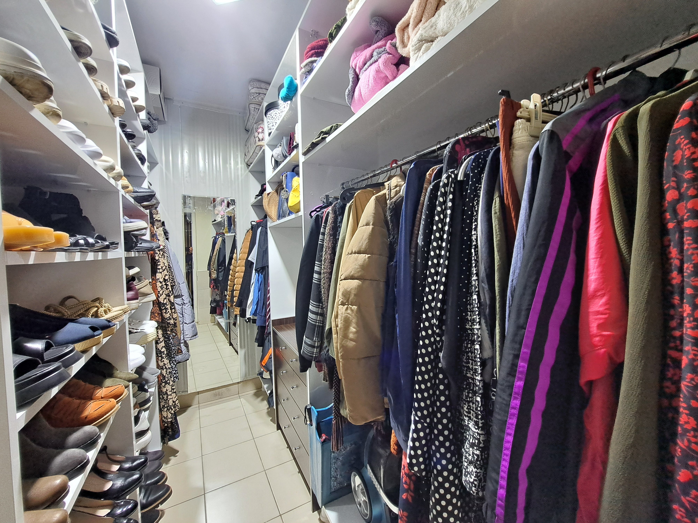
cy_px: 262
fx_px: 262
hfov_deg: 106.2
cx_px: 349
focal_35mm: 13
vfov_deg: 89.9
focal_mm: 1.74
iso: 100
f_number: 2.2
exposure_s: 1/50
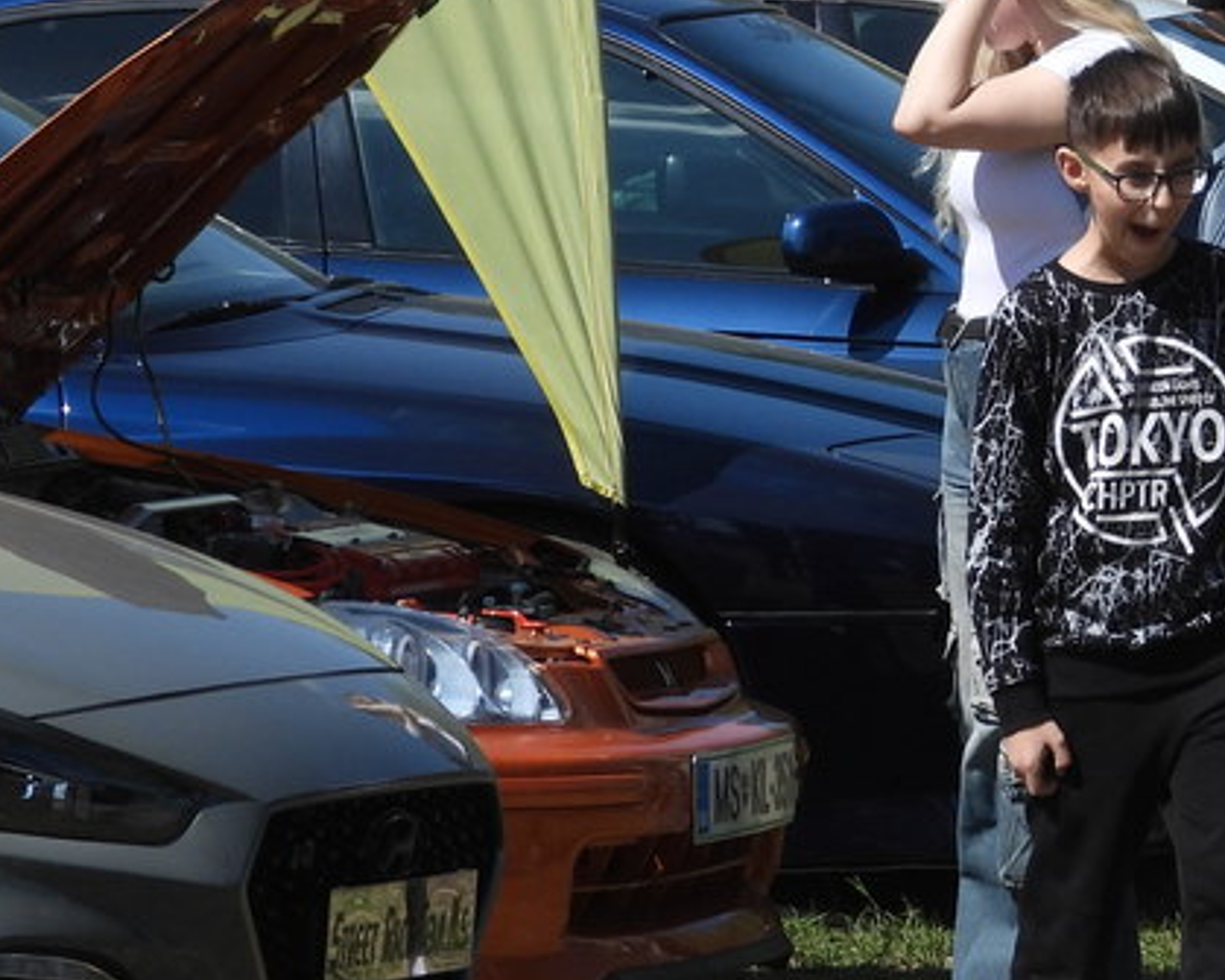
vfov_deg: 3.3
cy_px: 290
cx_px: 1111
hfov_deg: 4.1
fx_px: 17217
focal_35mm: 475
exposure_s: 1/1000
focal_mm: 30.5
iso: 100
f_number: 4
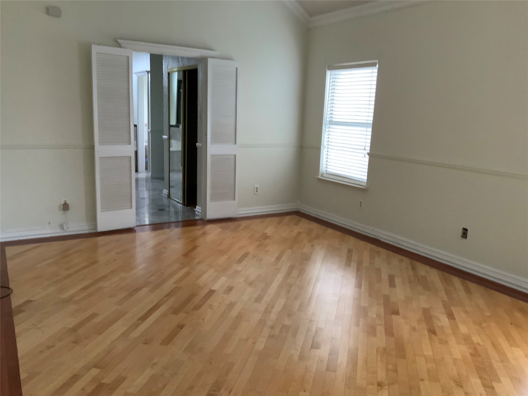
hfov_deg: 61.7
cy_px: 198
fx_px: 442
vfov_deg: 48.2
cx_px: 264
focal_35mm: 29
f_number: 1.8
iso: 250
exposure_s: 1/40
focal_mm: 3
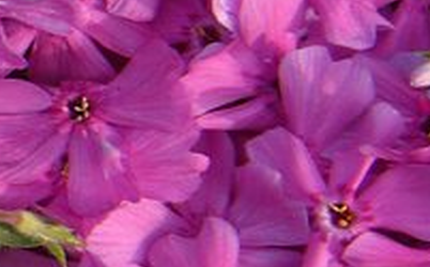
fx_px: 5254
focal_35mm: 449
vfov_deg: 2.9
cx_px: -411
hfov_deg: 4.6
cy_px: 115
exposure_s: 1/125
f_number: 4
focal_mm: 13.7
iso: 50
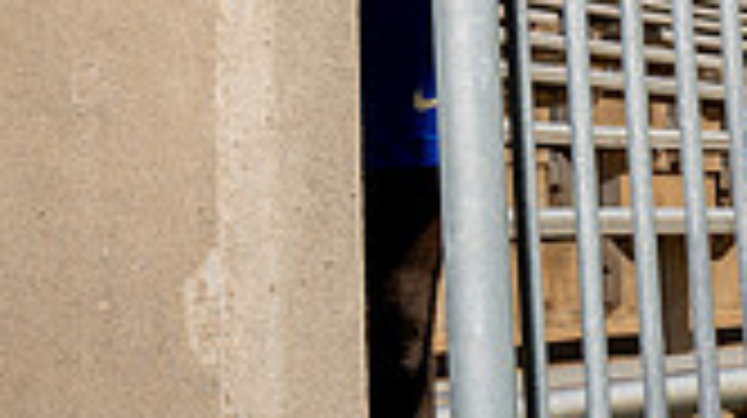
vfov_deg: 7.0
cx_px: 297
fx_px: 3265
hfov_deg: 13.0
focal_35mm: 165
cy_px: -517
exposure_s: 1/250
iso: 100
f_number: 14
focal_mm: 58
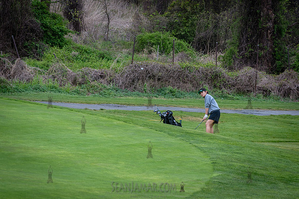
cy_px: 96
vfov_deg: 8.2
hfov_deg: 12.3
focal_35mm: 168
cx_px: 160
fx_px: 1392
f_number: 5.6
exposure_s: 1/500
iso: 400
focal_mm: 120
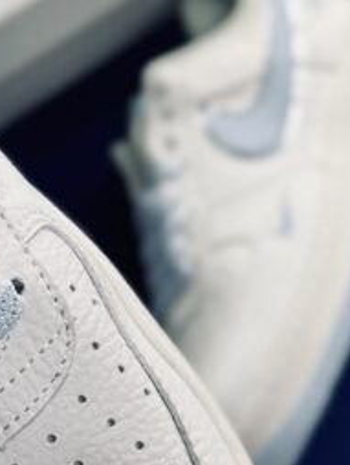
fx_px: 2369
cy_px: 210
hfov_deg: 8.2
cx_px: -202
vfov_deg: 11.2
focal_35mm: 176
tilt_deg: -56.5
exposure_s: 1/130
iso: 64
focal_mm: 6.86
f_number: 1.78
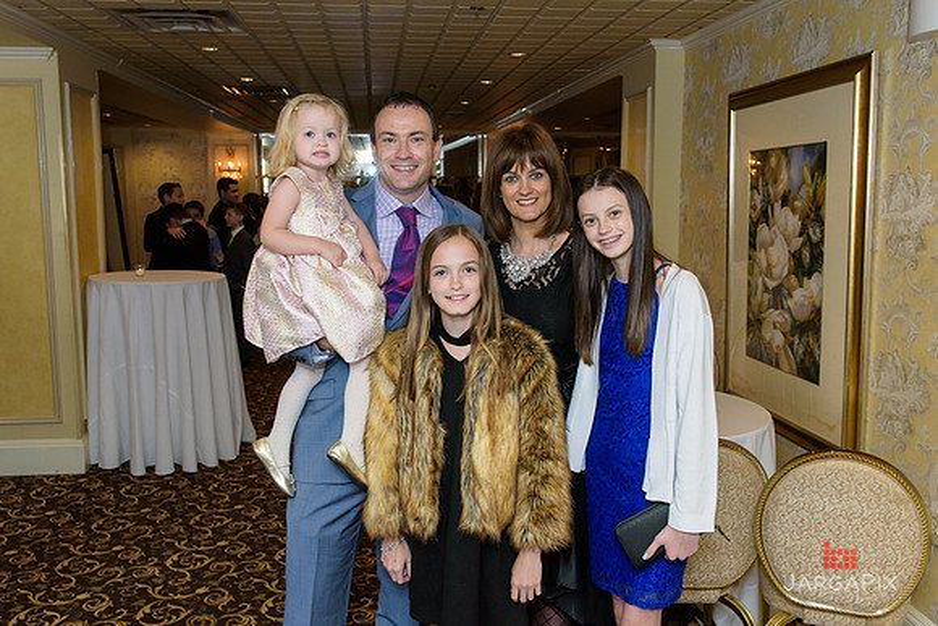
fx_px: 857
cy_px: 290
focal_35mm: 33
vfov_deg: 40.1
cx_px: 460
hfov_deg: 57.4
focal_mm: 28
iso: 1250
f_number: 4
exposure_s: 1/200
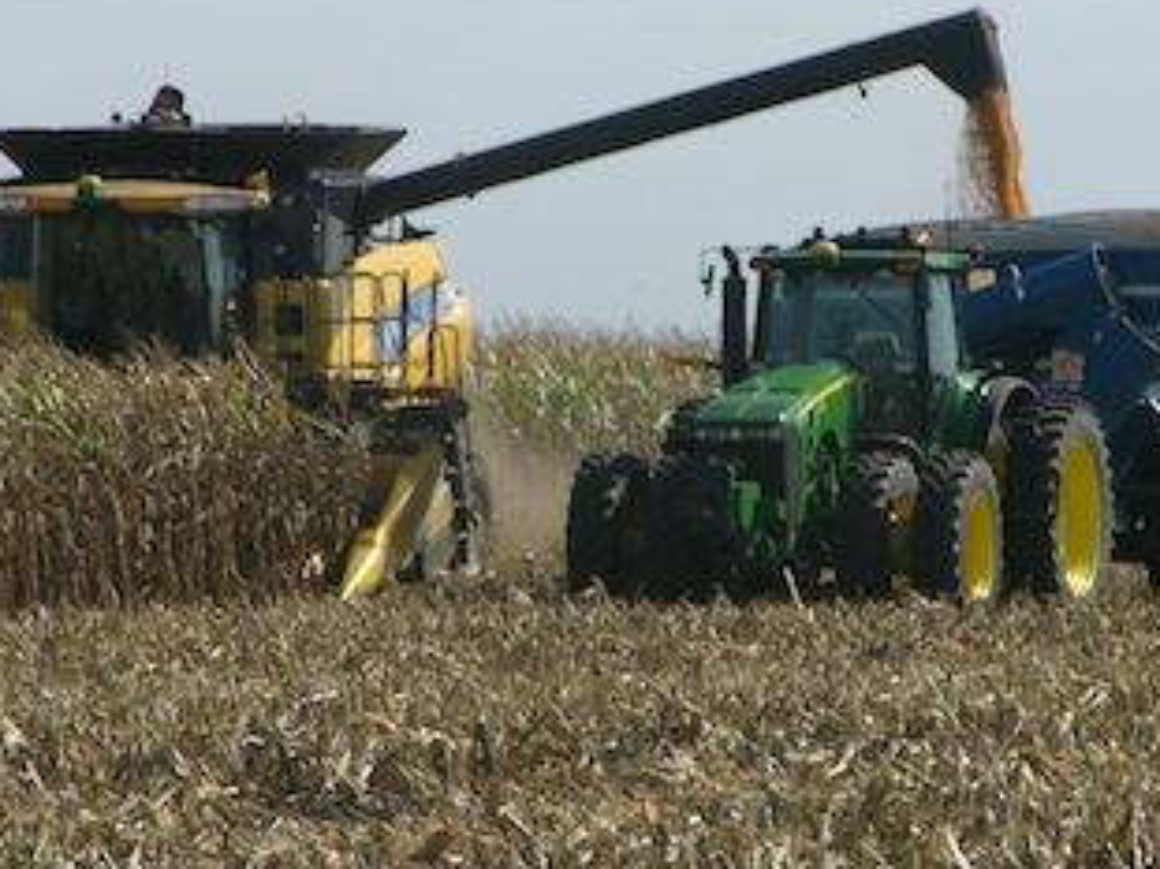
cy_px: 306
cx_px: 683
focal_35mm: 541
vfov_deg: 2.7
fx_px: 18122
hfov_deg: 3.7
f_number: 5.9
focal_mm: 71.2
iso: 50
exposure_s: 1/293
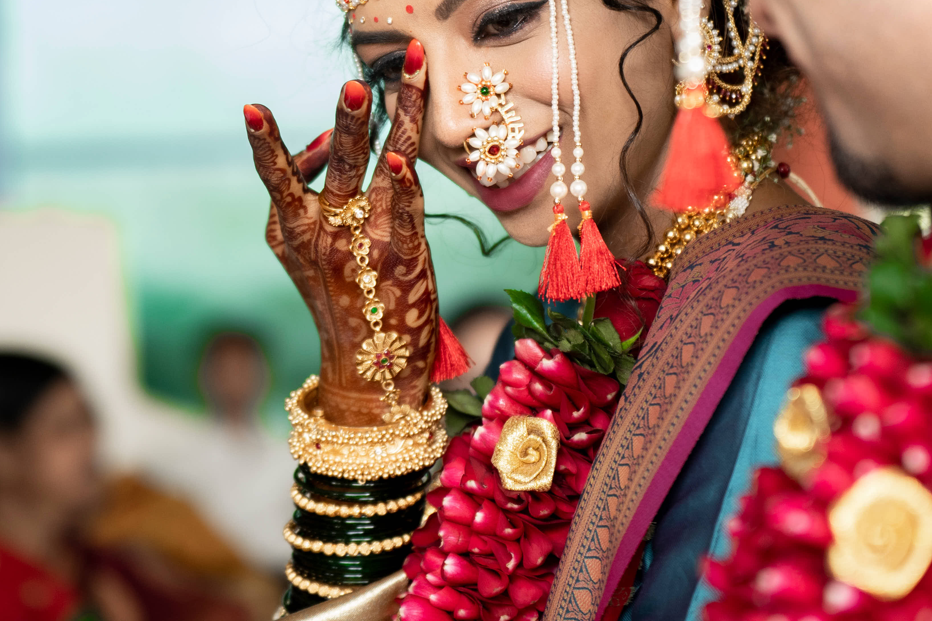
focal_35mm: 128
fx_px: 3314
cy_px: 83
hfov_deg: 16.0
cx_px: 435
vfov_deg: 10.7
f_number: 2.8
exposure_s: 1/400
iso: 1000
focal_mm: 70
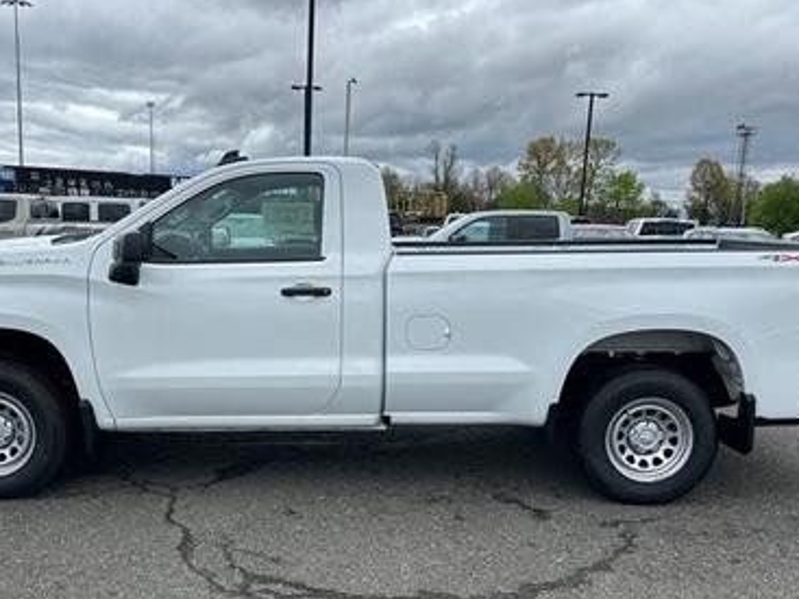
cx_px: 370
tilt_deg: -8.5
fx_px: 761
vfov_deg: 42.9
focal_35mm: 33
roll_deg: -2.6
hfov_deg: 55.3
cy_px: 333
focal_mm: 6.86
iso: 80
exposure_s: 1/779
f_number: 1.78
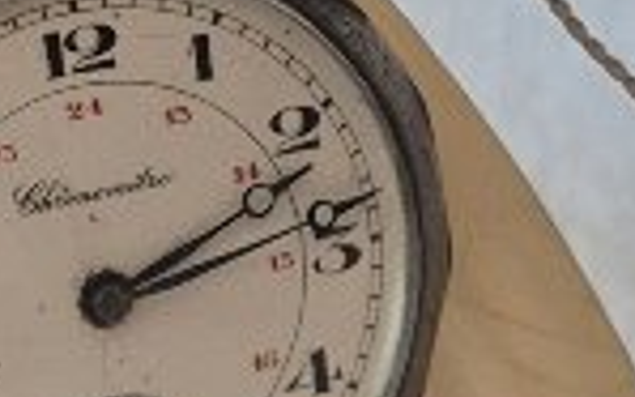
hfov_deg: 10.4
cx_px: -162
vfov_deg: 6.6
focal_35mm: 197
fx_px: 3408
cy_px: -188
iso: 125
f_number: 1.8
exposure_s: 1/180
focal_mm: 5.4
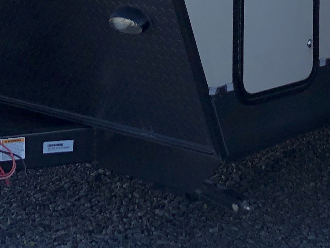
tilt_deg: -1.9
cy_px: -157
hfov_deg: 16.7
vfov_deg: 11.9
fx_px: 1116
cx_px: 277
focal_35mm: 117
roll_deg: +0.5
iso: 20
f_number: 1.8
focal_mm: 3.99
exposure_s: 1/1715
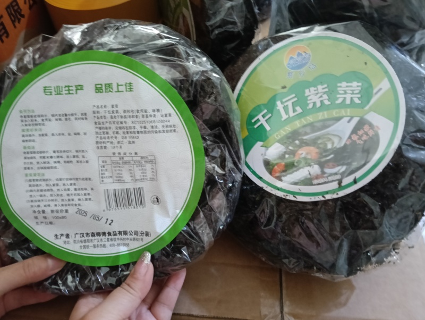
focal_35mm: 27
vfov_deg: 51.4
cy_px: 160
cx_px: 212
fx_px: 332
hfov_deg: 65.3
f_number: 1.8
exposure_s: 1/14.3
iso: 1250
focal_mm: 3.98
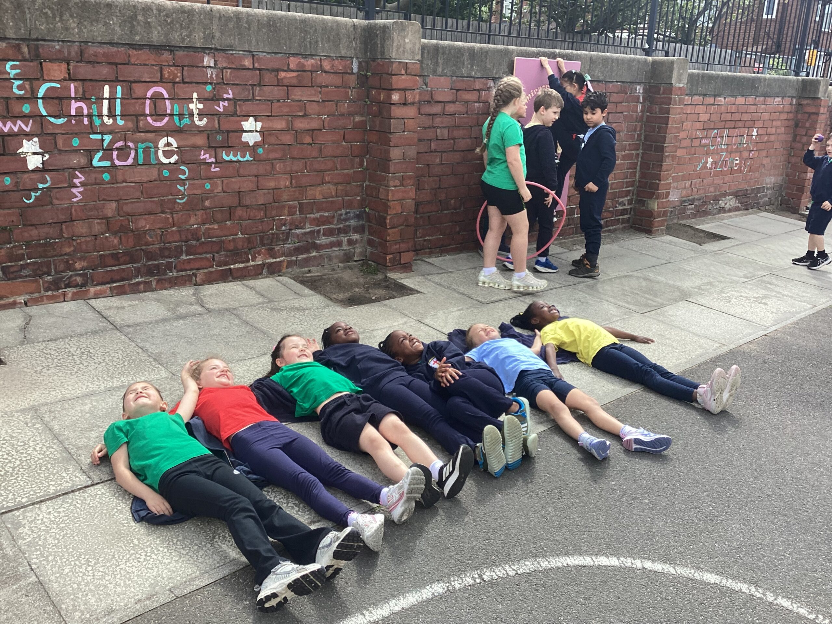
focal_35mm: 31
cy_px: 312
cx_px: 416
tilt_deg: -18.4
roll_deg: -2.4
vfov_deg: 45.4
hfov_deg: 58.4
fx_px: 745
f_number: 2.4
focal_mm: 3.3
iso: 25
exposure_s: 1/574
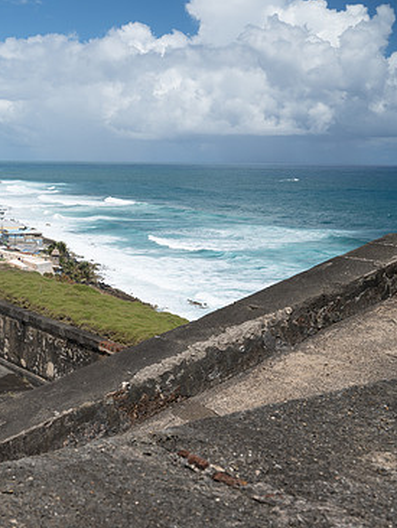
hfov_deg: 28.2
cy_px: 253
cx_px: -13
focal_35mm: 48
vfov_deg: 39.6
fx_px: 733
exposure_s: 1/125
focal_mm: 31.5
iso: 64
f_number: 8
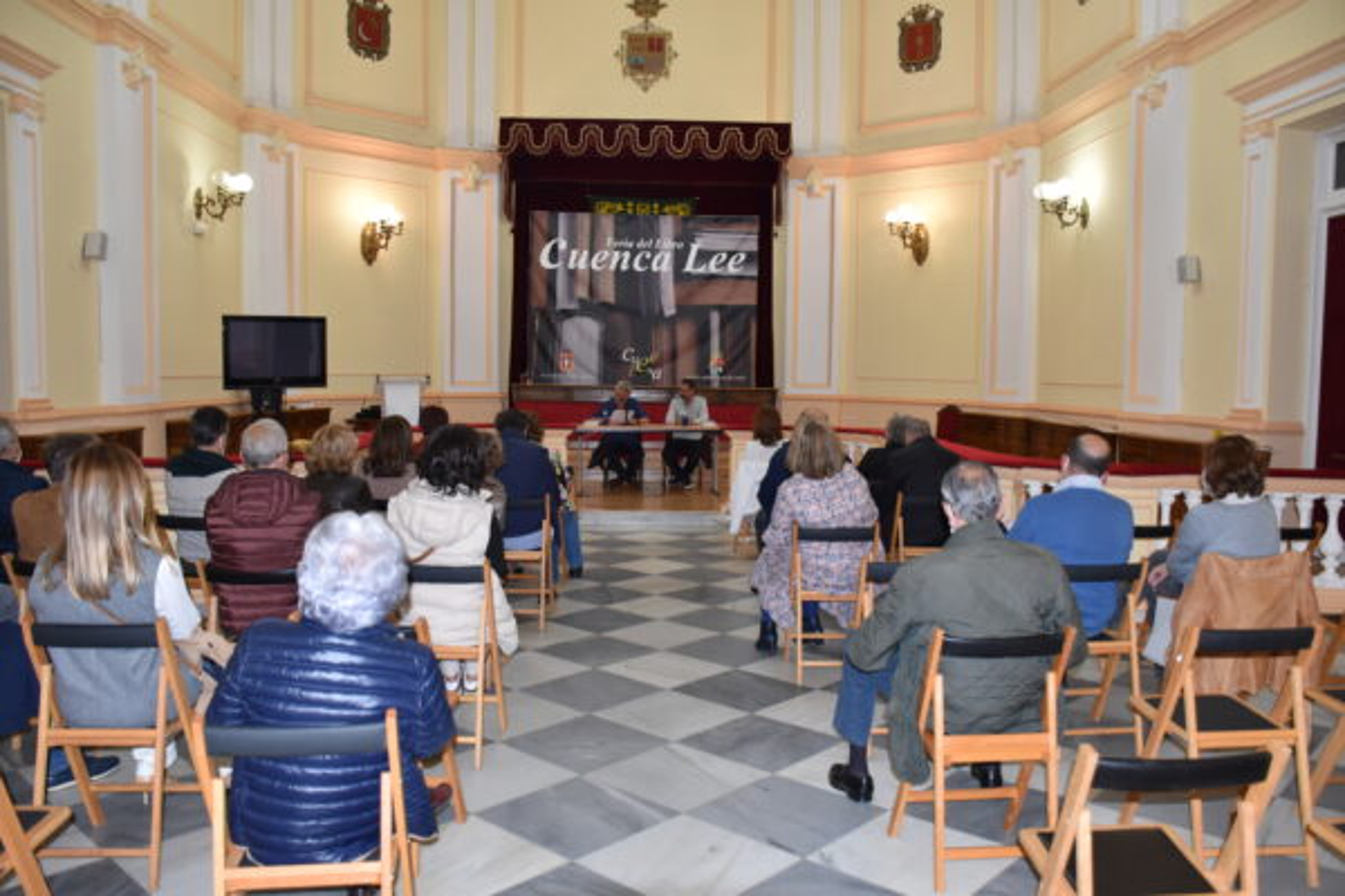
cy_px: 448
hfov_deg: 67.4
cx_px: 672
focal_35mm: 27
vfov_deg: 47.9
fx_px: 1009
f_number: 4.5
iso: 800
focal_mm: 18
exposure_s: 1/80
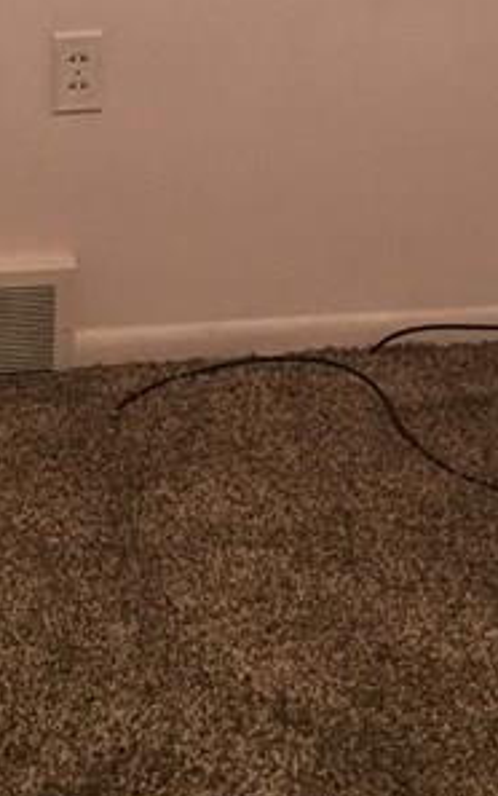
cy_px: -172
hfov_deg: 12.4
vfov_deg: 18.5
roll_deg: -3.2
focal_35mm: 106
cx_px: 295
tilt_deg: -10.1
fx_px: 2298
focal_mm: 4.15
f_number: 2.2
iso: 80
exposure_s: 1/30
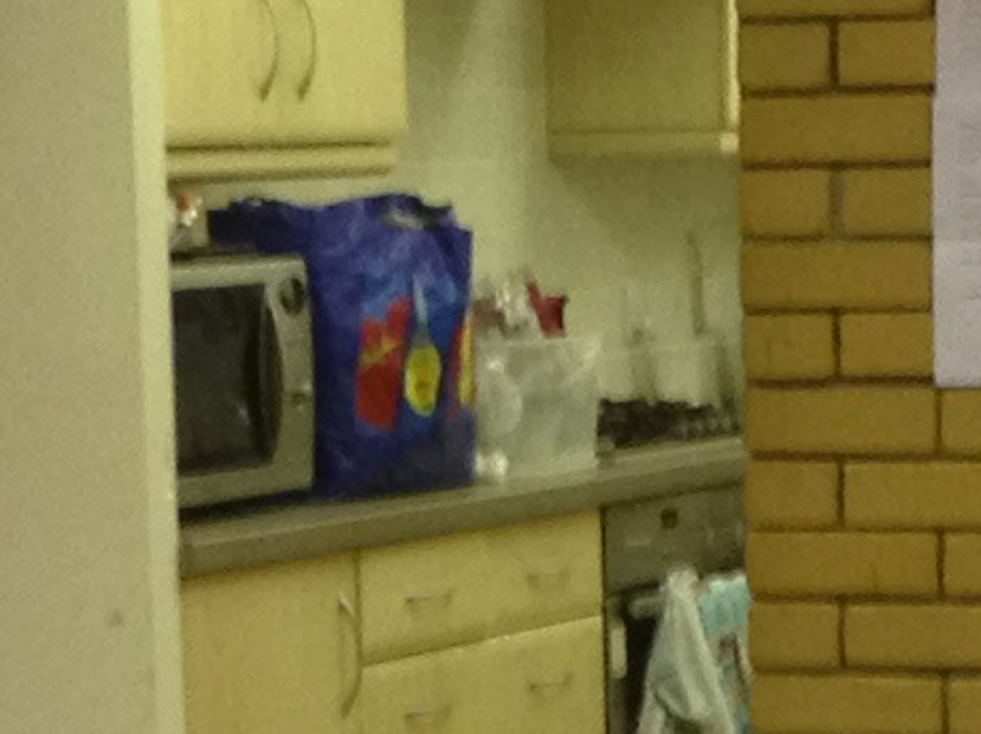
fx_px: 7023
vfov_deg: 5.9
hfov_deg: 8.0
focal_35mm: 248
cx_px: 489
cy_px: 1255
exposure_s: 1/20
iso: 125
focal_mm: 4.28
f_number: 2.4
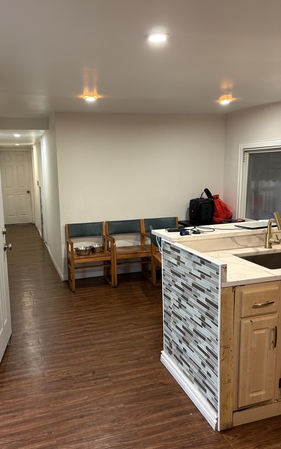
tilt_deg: -9.3
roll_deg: +2.5
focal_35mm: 28
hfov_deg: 44.3
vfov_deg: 66.5
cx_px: 110
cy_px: 221
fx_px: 343
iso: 200
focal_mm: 5.96
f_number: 1.6
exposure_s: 1/59
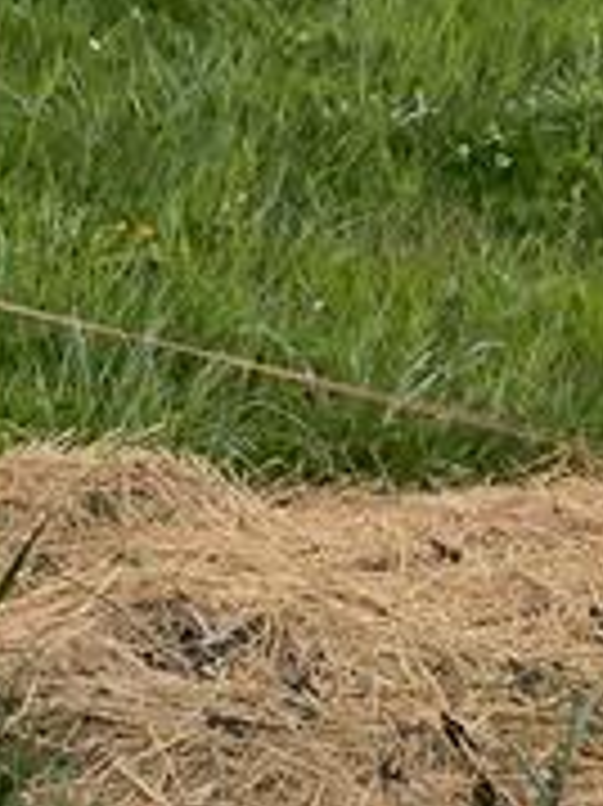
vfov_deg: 9.4
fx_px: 4674
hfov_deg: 7.3
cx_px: -284
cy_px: -590
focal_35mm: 201
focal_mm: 7.1
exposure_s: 1/100
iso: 100
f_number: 1.9
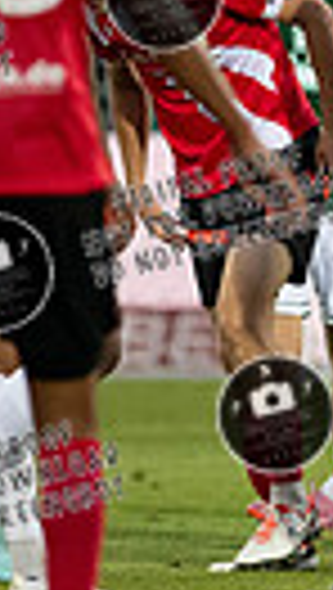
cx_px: 640
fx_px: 28572
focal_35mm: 1826
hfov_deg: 0.7
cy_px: -78
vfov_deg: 1.2
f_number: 3.2
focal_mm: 300
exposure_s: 1/1250
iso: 3200
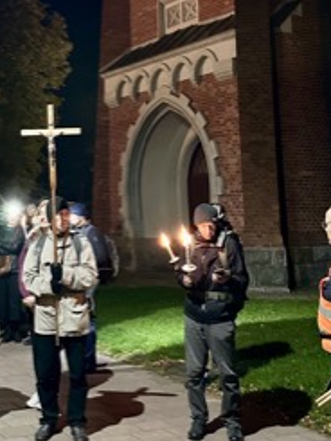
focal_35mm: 47
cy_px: 140
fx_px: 599
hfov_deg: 30.6
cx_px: 104
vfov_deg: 39.8
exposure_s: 1/25
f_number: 1.78
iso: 1250
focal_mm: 6.86
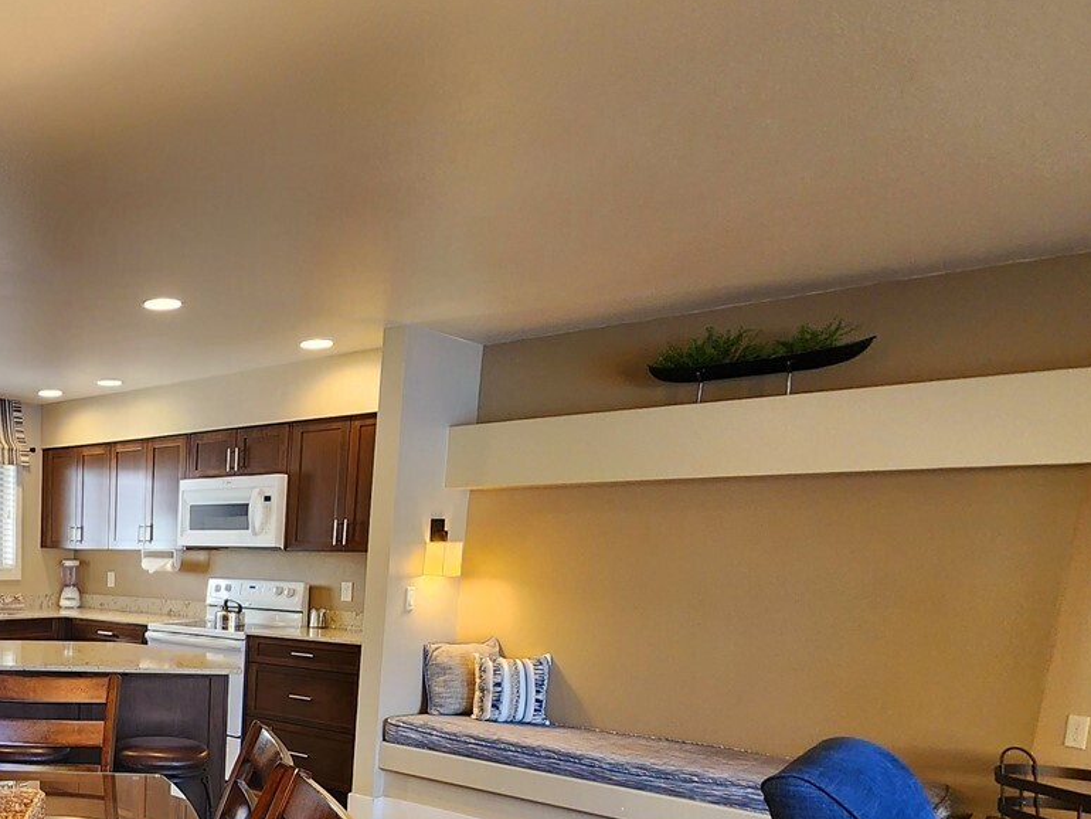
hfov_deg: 53.8
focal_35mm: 27
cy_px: 706
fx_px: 851
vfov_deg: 47.2
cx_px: 44
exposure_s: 1/60.2
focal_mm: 2.2
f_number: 2.2
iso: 200
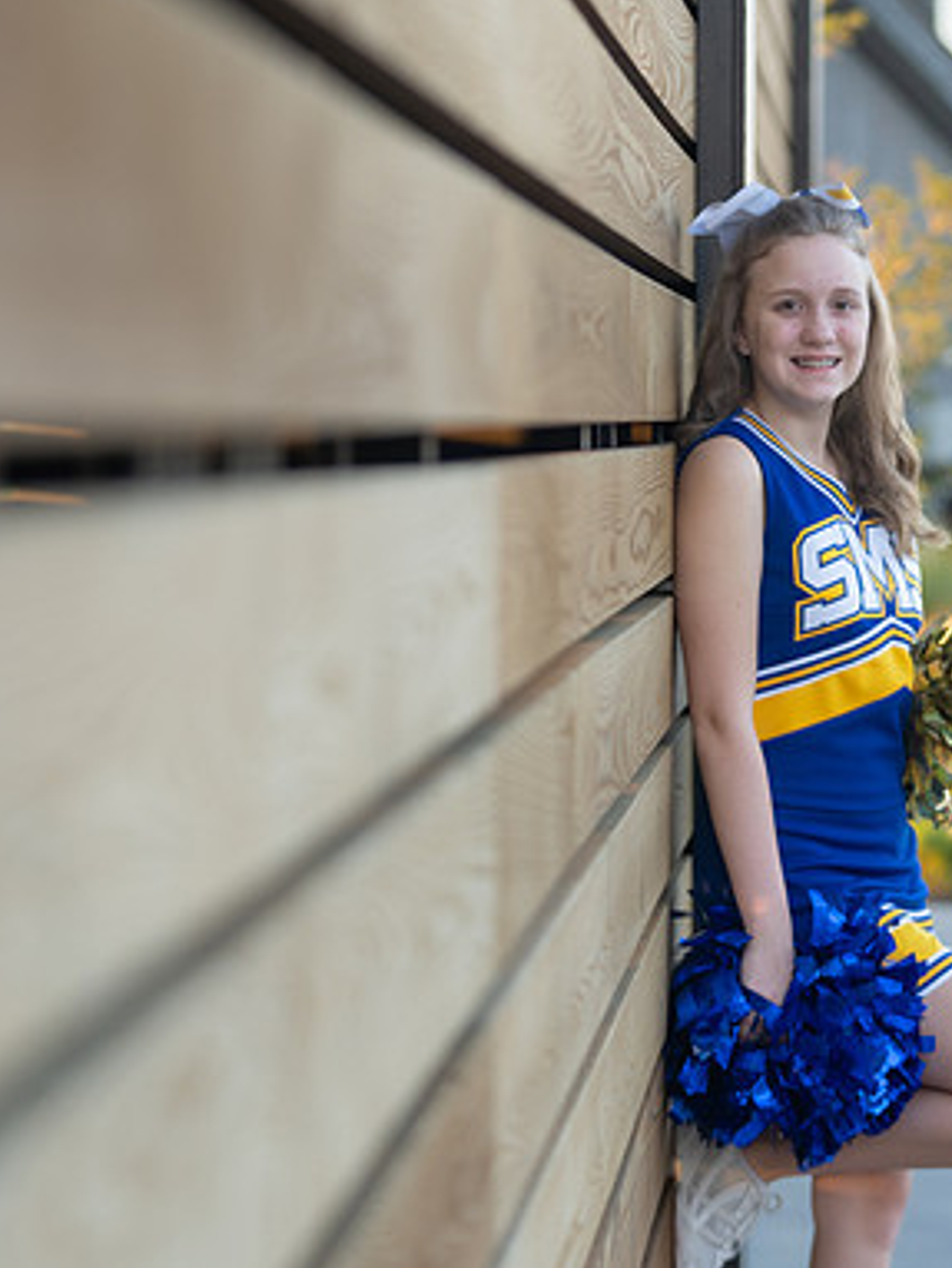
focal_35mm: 128
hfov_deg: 11.5
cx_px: 770
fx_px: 4688
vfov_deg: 15.4
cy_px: 629
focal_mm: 86
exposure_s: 1/320
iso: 320
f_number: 2.8
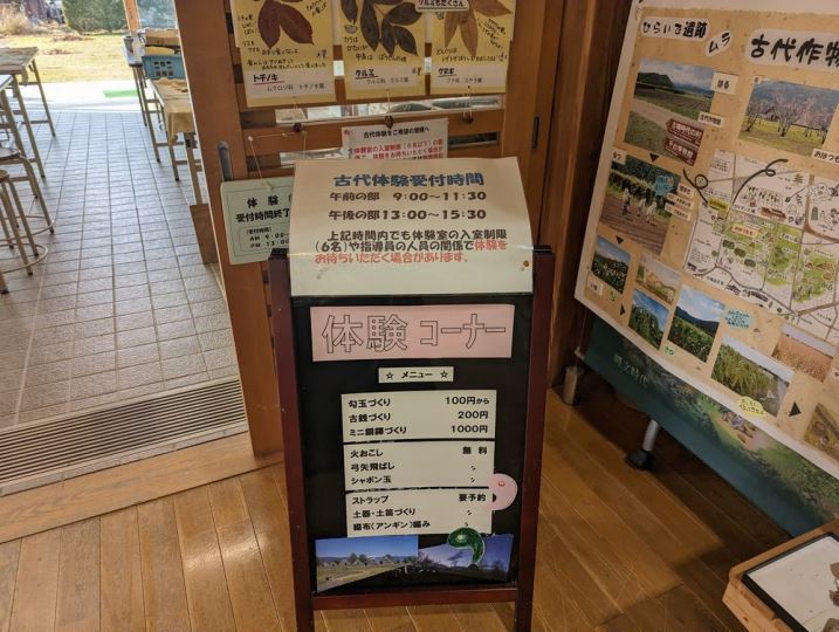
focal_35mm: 24
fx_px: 583
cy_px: 316
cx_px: 420
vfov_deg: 56.9
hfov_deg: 71.5
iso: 47
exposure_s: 1/336
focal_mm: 6.81
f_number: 1.85
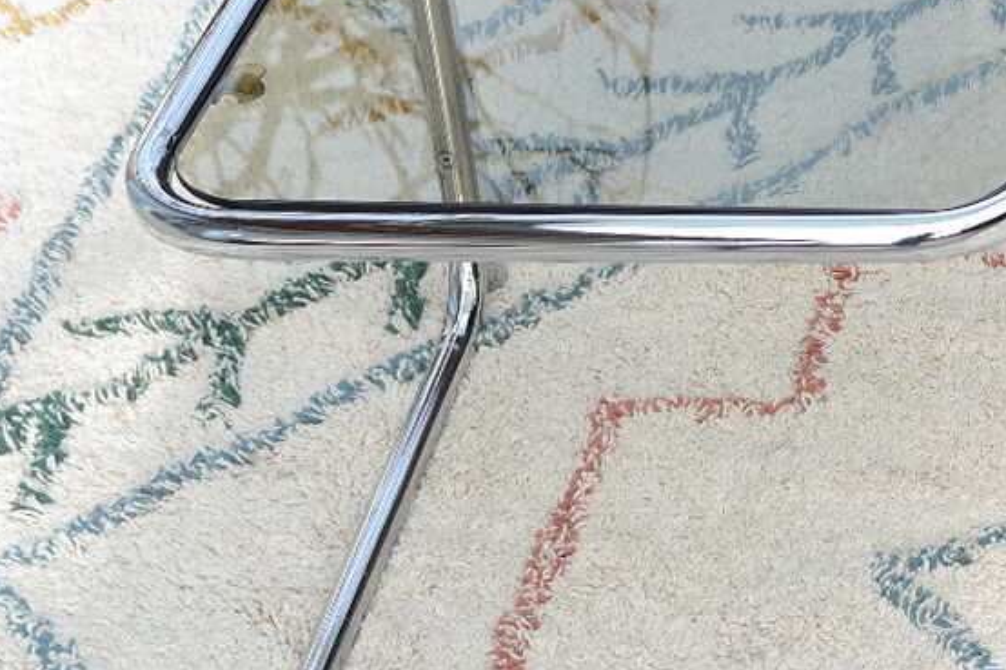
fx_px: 2877
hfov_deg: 18.4
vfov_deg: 13.0
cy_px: -111
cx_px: 1327
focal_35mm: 103
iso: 100
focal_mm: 22
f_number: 4.5
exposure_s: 1/160
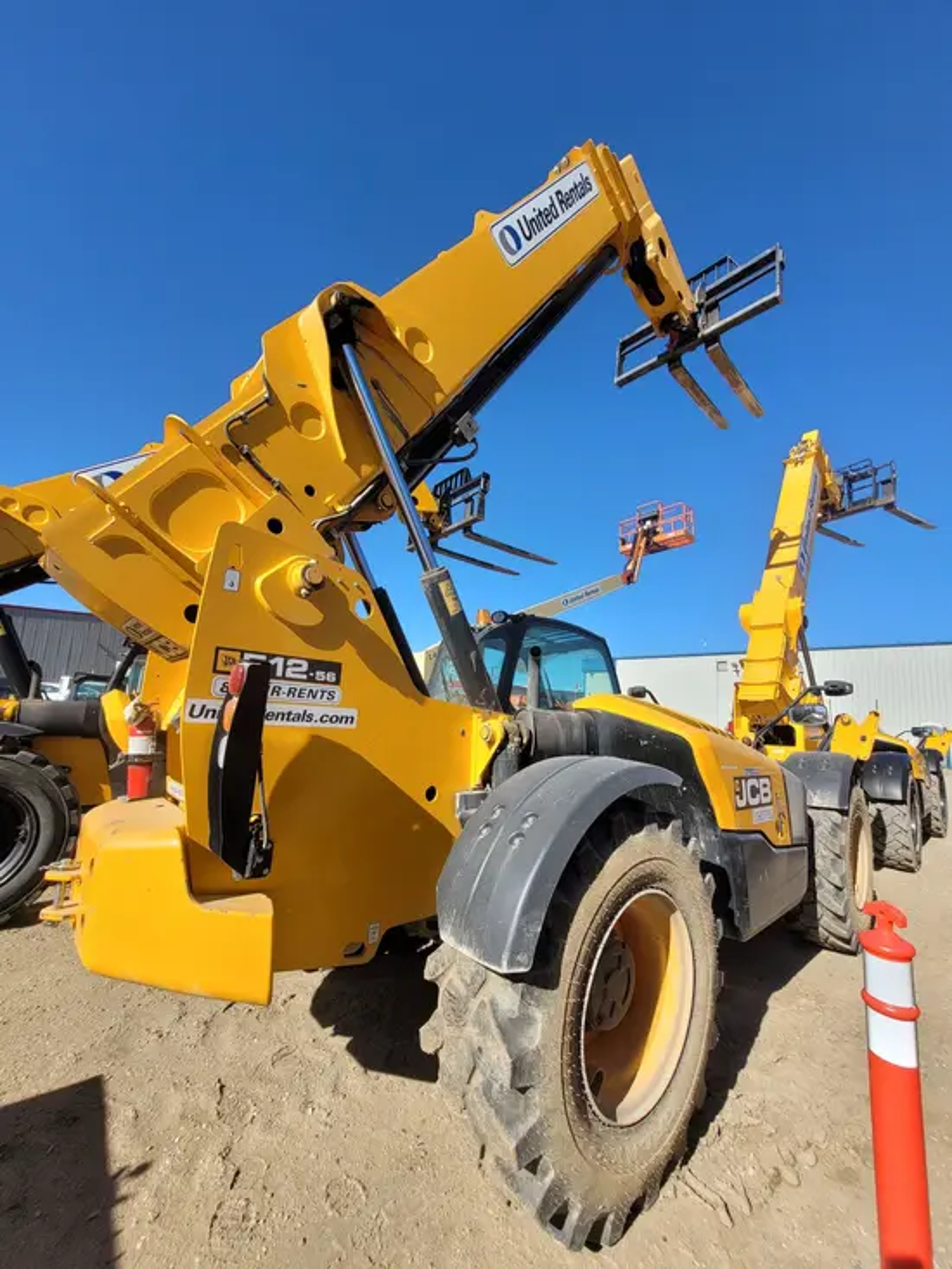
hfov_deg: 89.9
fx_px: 477
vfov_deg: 106.2
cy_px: 634
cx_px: 476
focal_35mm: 13
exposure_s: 1/1384
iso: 40
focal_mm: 1.74
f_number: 2.2
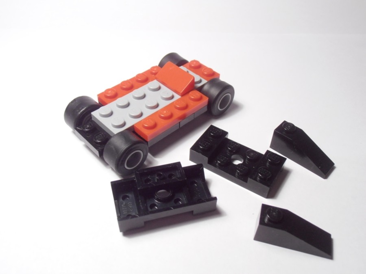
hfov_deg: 50.1
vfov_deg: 38.7
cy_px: 137
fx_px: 391
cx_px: 183
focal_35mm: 37
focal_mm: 6.61
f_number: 3.9
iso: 100
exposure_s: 1/25
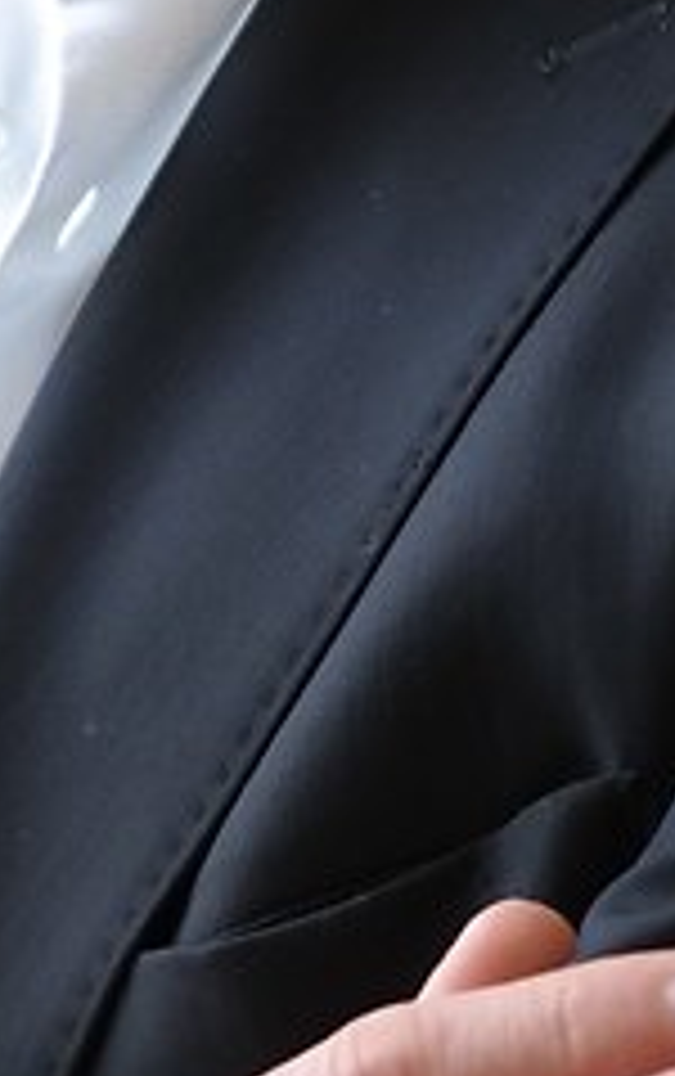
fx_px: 19485
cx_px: 36
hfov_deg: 2.0
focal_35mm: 664
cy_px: -72
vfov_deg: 3.2
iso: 200
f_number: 1.4
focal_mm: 85
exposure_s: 1/125
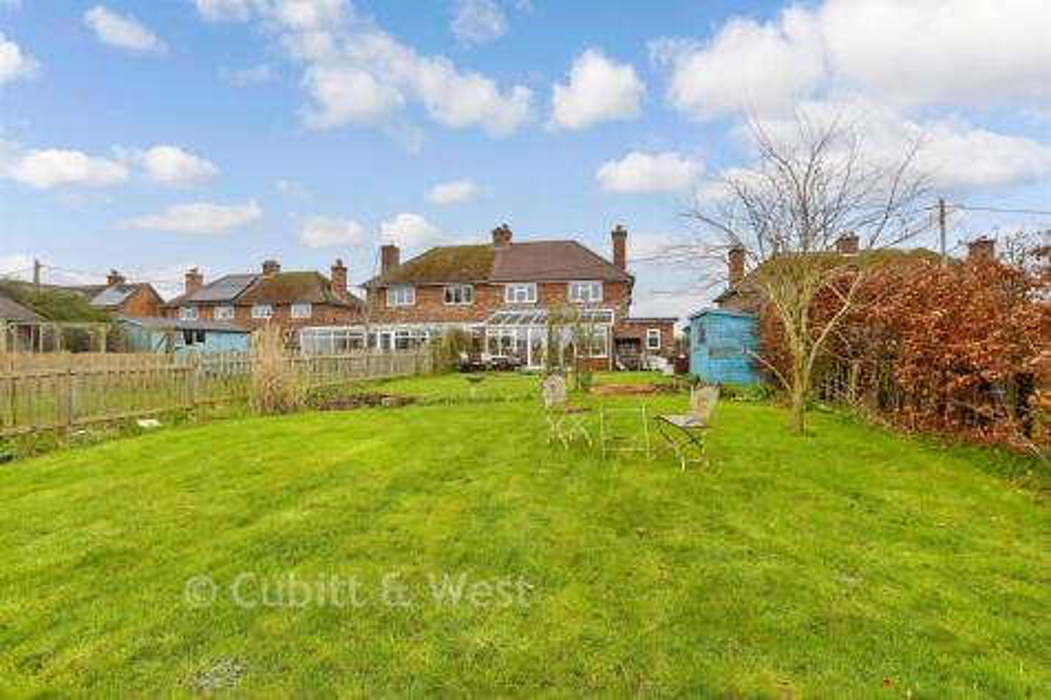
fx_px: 438
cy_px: 350
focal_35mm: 15
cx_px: 526
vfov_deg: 77.3
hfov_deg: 100.4
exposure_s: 1/125
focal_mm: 10
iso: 160
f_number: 8
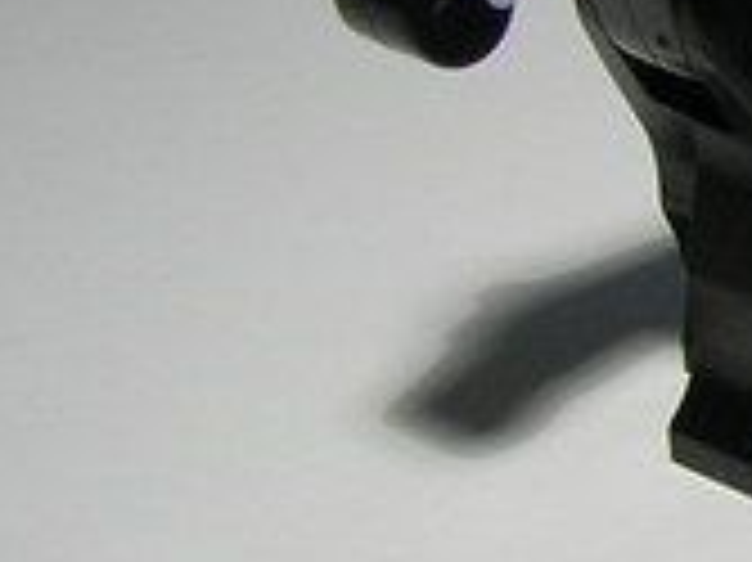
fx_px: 3973
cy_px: 74
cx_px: 1765
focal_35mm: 183
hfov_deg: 9.6
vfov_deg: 8.1
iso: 50
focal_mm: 5.7
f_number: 2.9
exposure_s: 1/37.7
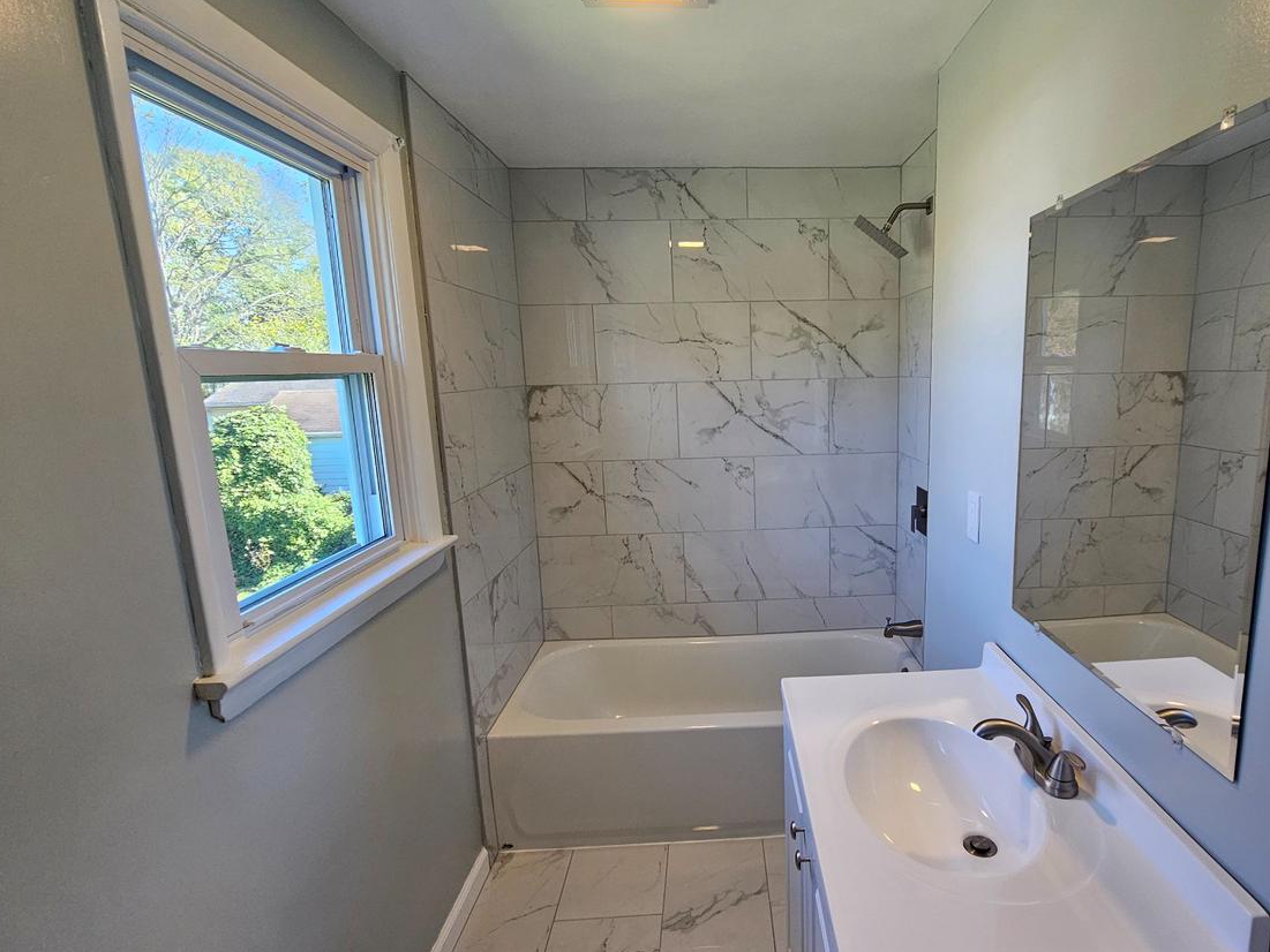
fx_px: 624
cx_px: 747
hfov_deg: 90.1
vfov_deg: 74.7
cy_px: 490
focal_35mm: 17
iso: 80
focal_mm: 2.2
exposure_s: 1/60
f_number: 2.2
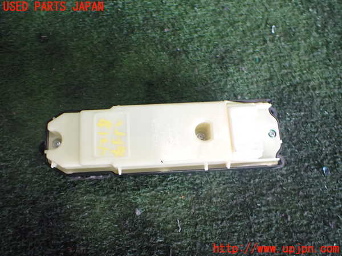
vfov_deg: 46.8
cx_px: 171
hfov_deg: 60.0
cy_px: 128
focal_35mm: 30
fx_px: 296
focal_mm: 5.4
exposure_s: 1/125
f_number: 2.3
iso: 500
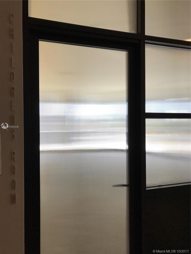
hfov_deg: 49.7
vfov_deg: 63.4
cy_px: 127
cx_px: 96
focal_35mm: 28
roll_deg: +0.6
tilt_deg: +0.0
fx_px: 206
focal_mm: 3.99
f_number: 1.8
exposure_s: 1/120
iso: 32
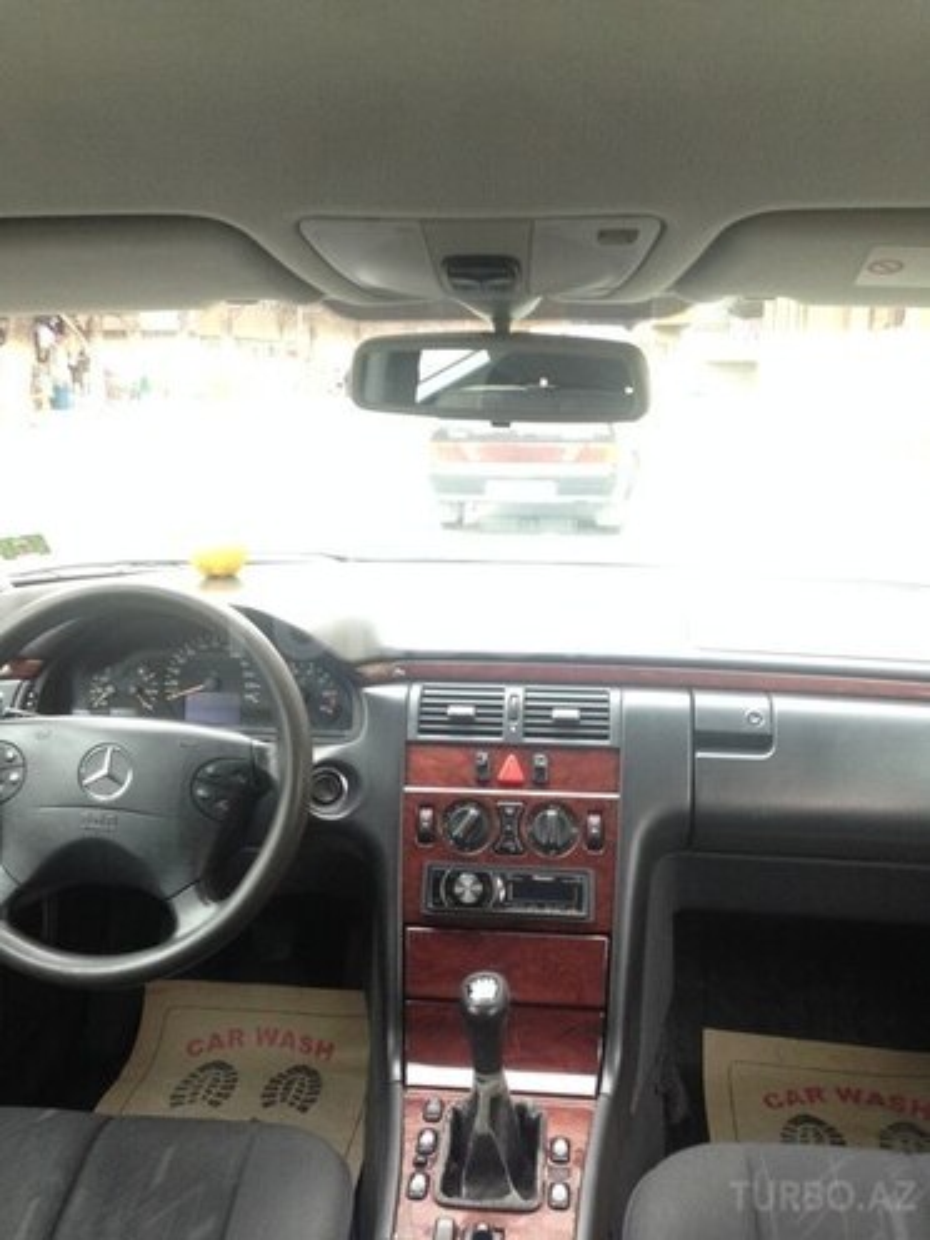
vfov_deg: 55.4
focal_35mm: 33
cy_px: 620
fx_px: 1182
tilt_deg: -13.4
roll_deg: -1.4
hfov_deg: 42.9
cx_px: 465
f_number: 2.4
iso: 125
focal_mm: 4.12
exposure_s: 1/20
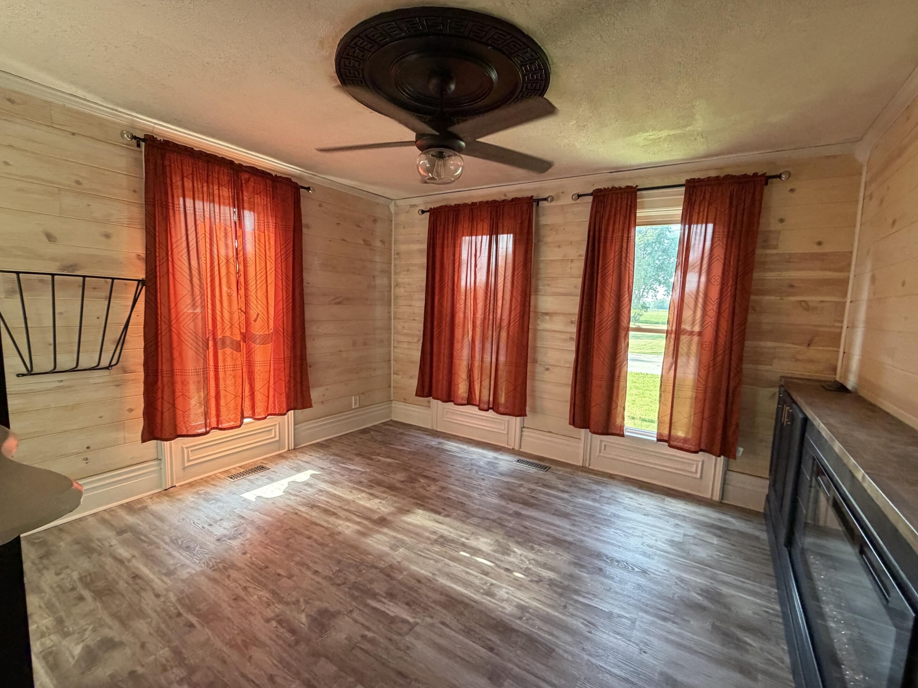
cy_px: 352
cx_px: 460
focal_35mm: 16
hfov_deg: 94.5
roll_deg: -1.9
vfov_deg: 78.1
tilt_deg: -6.5
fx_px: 424
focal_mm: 2.22
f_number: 2.2
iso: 320
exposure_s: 1/100
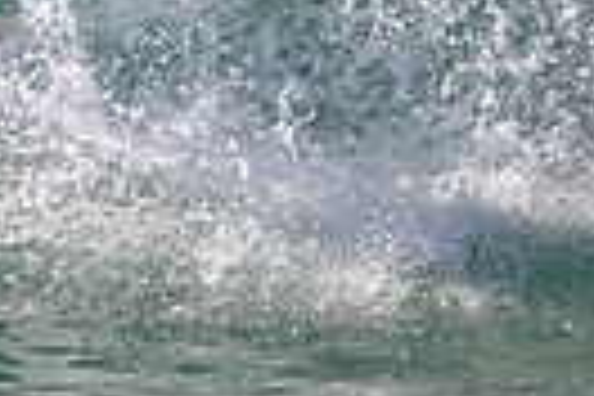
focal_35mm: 3514
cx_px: -680
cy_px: -335
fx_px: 57976
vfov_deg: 0.4
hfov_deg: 0.6
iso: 1800
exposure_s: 1/2000
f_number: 11
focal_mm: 800
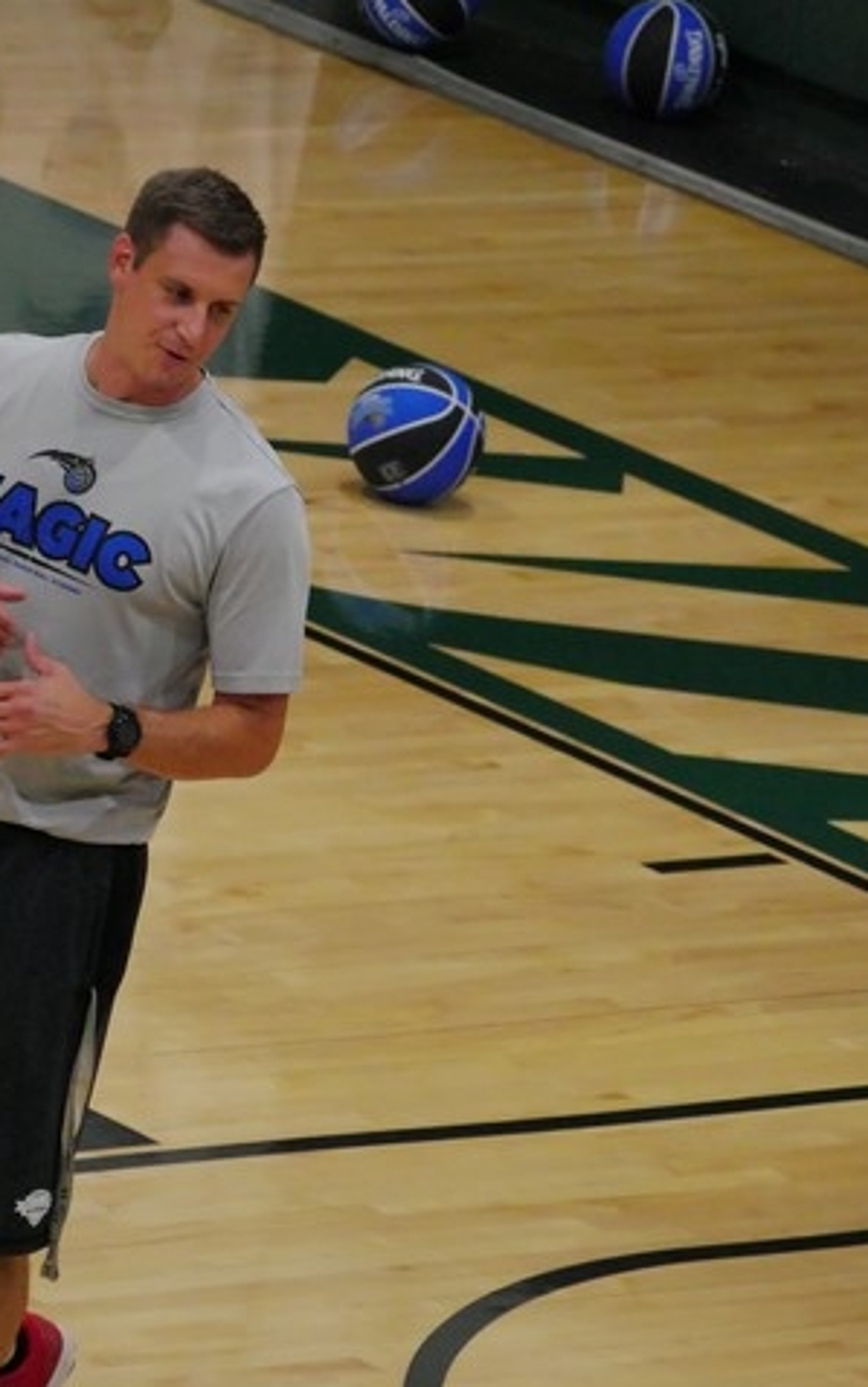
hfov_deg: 3.3
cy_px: 694
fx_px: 15017
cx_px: 245
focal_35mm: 397
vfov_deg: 5.3
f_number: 5.6
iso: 6400
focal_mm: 140
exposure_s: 1/320
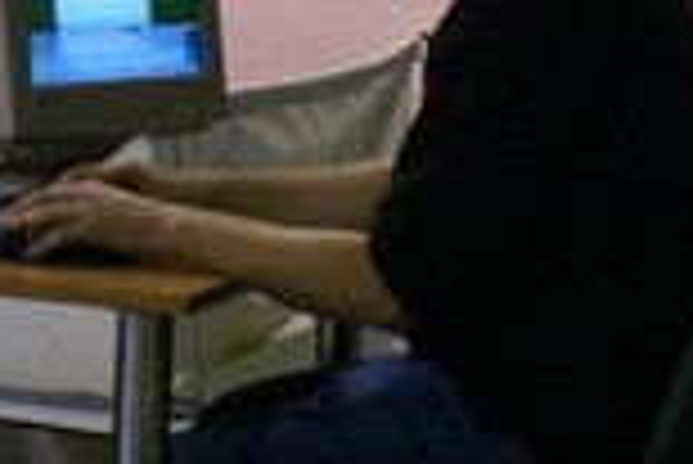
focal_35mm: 177
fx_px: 3410
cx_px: -482
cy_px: 9
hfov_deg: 11.0
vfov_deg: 7.7
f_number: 4.5
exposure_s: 1/40
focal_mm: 26
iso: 400
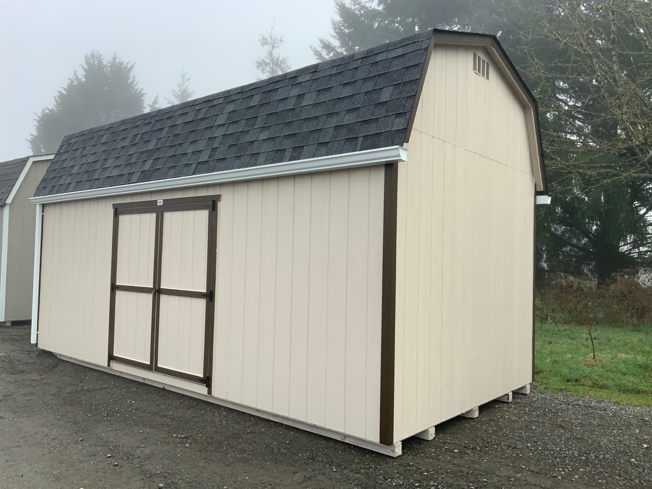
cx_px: 326
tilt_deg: -0.6
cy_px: 244
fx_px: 546
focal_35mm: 29
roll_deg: +0.0
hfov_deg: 61.7
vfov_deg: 48.2
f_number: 1.8
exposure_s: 1/613
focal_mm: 3
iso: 16
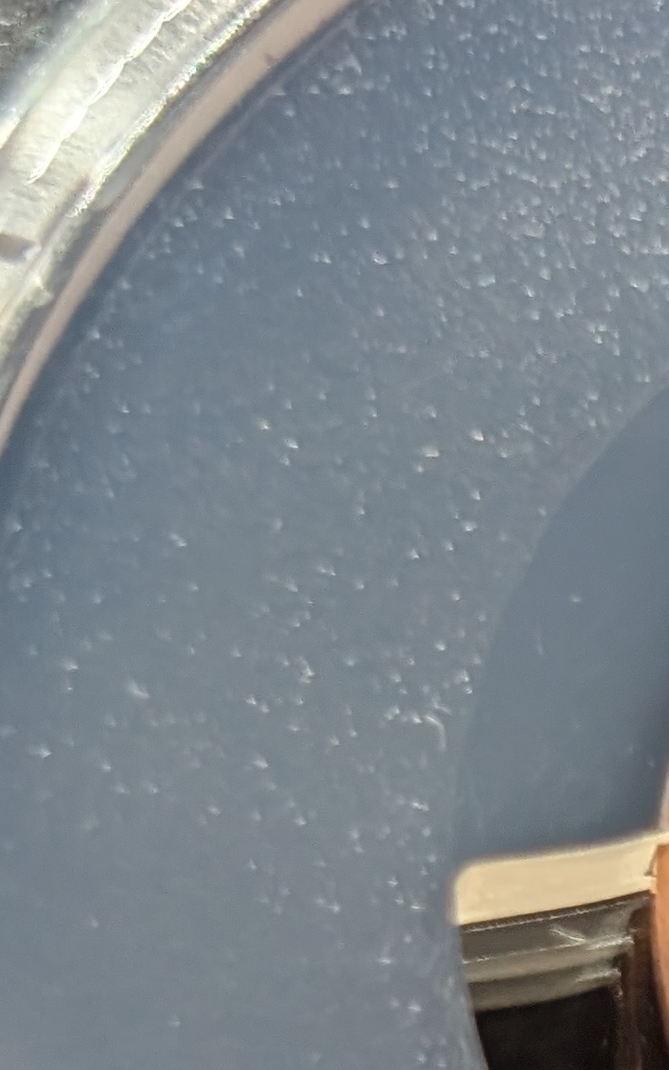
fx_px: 5133
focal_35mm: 176
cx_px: 1280
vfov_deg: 11.8
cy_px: 1120
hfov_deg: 7.2
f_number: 1.68
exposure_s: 1/83.1
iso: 50
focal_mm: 6.9
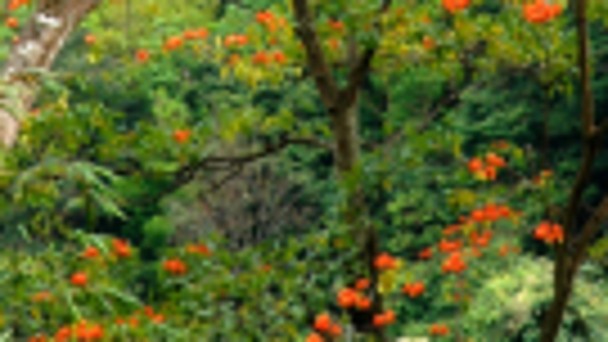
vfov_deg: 3.3
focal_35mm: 361
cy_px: -428
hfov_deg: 6.0
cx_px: 270
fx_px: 5821
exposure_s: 1/200
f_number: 7.1
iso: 320
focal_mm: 62
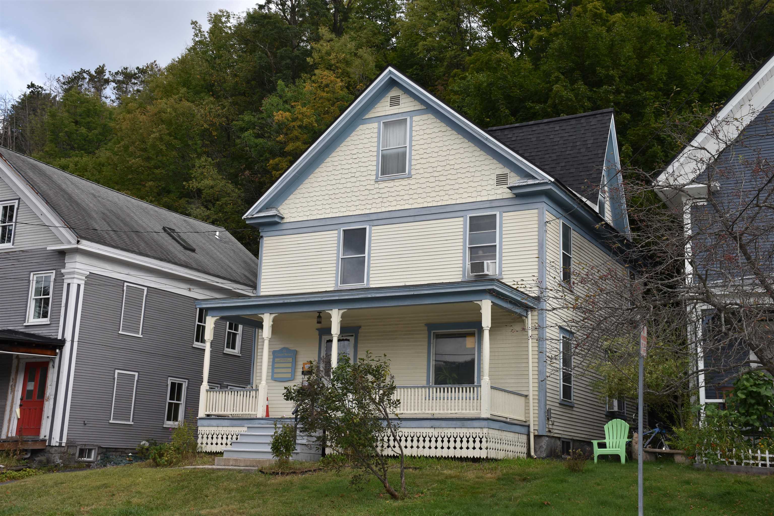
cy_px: 258
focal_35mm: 45
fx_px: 967
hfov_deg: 43.6
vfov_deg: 29.9
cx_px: 387
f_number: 6.3
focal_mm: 30
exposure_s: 1/160
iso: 100
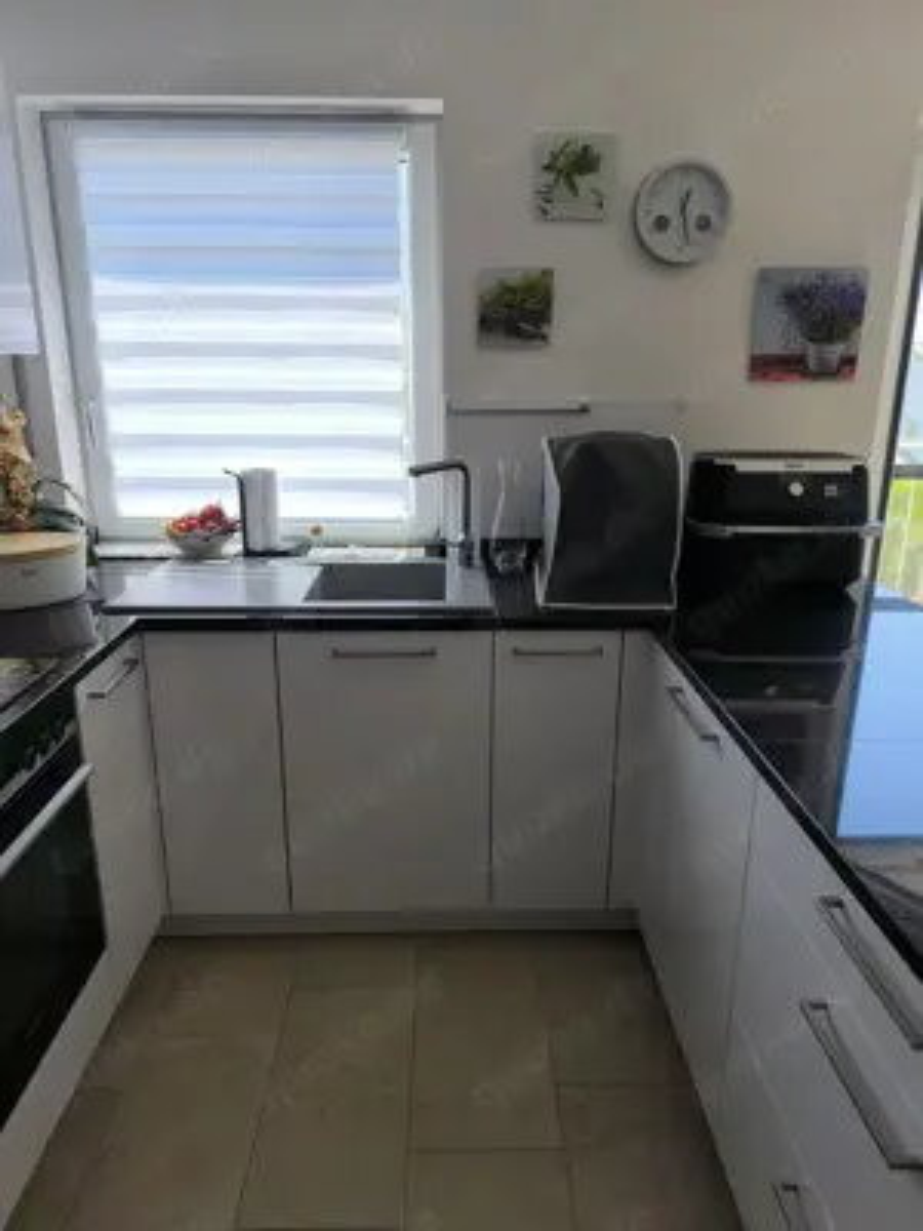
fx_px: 818
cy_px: 616
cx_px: 462
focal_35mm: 23
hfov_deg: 58.9
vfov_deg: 73.9
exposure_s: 1/106
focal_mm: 6.14
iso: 50
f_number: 1.65
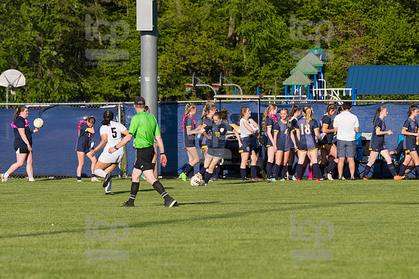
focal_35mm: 300
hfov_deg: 6.9
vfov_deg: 4.6
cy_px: 140
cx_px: 210
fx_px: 3490
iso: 250
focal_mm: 200
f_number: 5.6
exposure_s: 1/1600
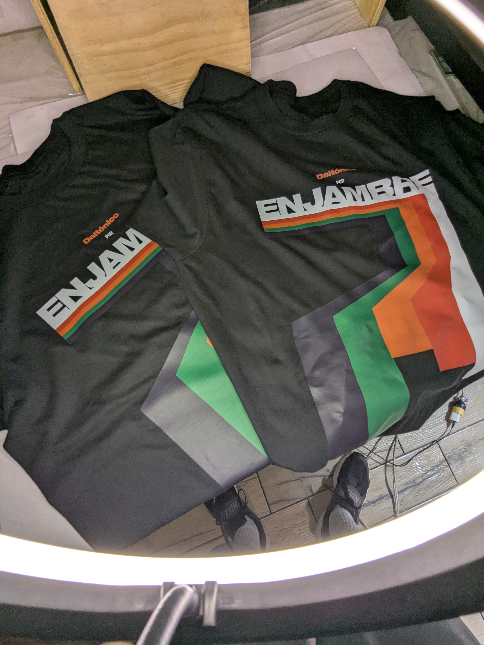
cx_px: 242
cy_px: 322
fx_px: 298
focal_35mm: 16
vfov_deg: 94.5
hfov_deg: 78.1
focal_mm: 2.35
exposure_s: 1/60
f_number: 2.2
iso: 74
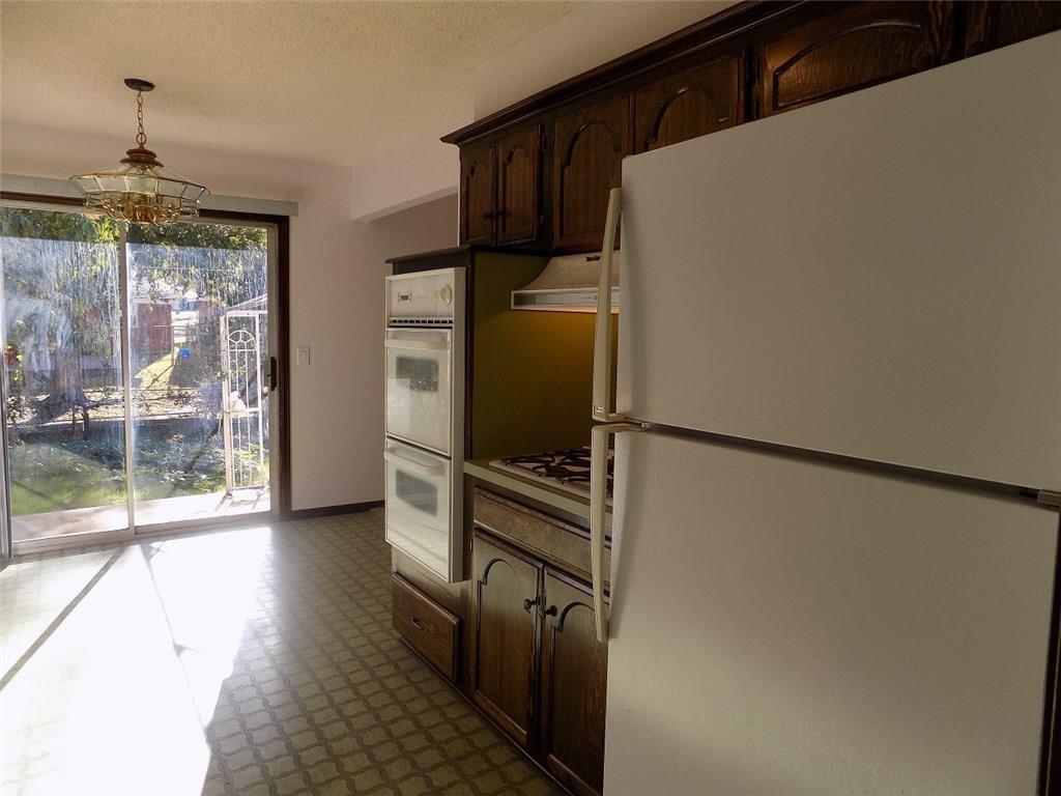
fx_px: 705
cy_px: 398
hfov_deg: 73.9
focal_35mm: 23
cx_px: 530
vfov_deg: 58.9
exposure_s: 1/125
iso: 80
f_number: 3.1
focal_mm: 4
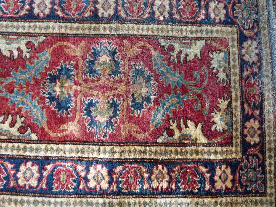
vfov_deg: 46.8
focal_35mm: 30
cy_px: 104
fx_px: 239
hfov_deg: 60.0
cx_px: 138
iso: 100
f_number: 3.3
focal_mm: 5.2
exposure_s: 1/30
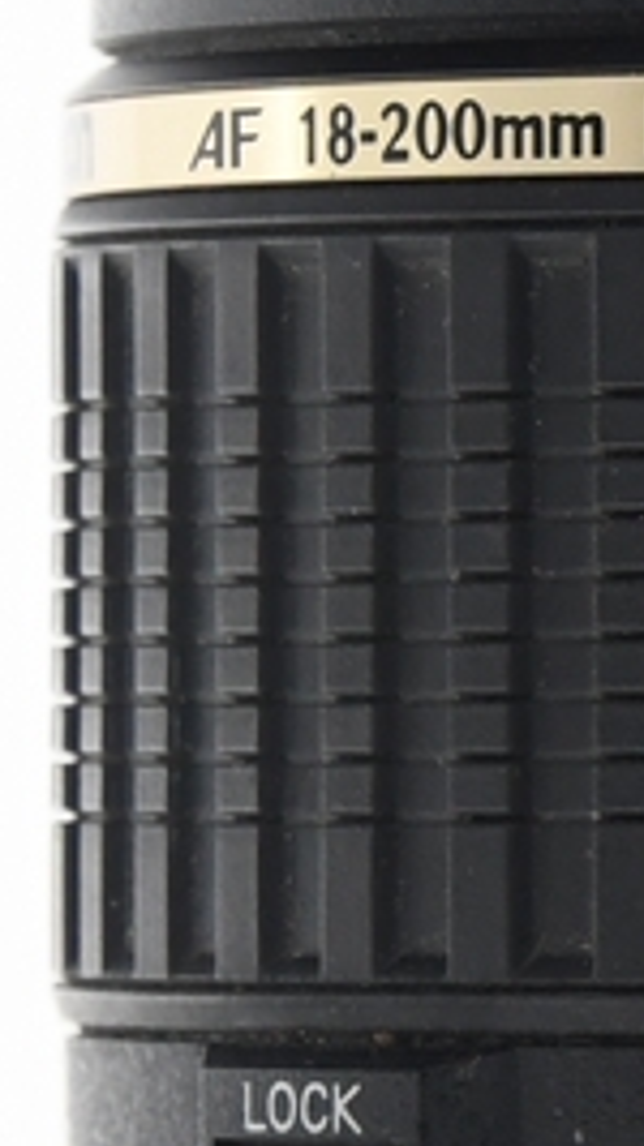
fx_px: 21483
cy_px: 549
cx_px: 1112
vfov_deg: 3.1
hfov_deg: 1.7
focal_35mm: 707
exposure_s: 1/160
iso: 1000
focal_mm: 80
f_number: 8
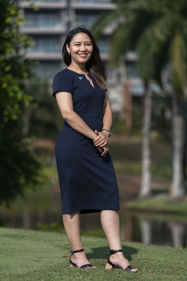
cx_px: 94
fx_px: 1169
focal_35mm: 150
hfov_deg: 9.1
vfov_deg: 13.7
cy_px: 140
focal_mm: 150
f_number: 2.8
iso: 64
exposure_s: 1/200
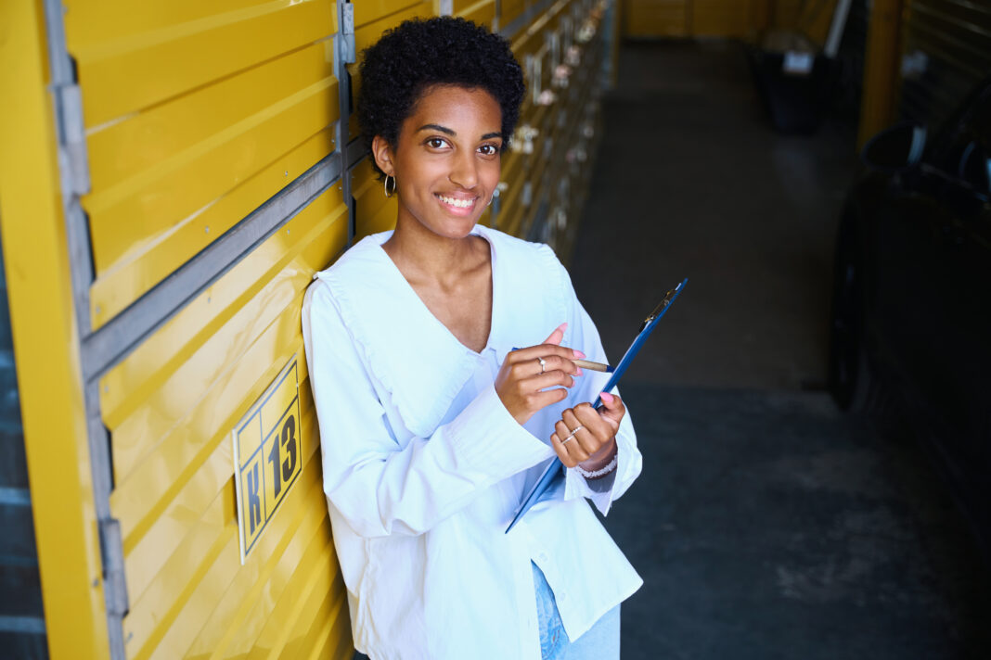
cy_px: 330
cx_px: 496
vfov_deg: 29.2
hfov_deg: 42.7
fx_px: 1269
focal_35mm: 46
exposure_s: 1/250
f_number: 2.8
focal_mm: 46.1
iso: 500
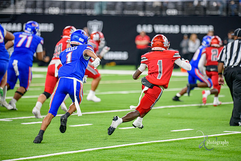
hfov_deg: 9.4
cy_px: 80
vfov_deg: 6.2
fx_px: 1473
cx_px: 120
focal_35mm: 220
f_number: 2.8
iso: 1000
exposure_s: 1/400
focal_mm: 220
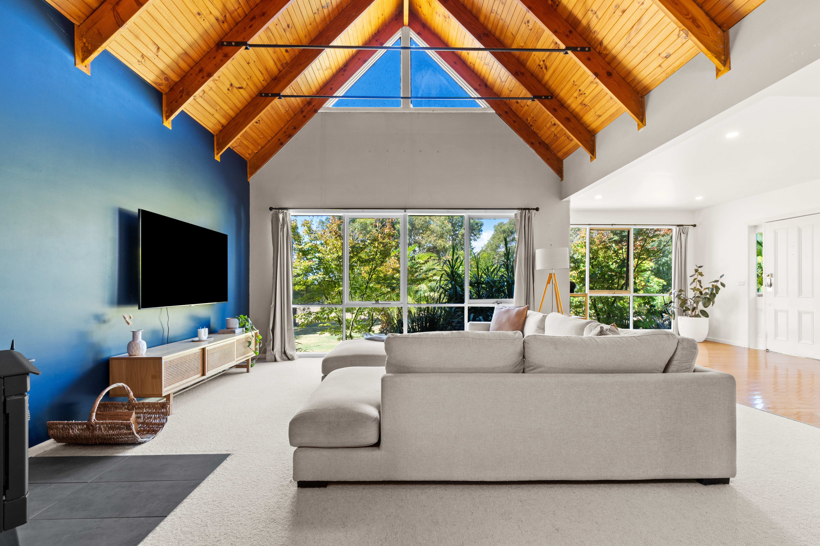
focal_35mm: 15
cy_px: 273
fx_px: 342
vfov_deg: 77.3
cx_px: 410
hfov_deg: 100.4
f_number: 8
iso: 200
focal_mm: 10
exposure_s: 1/2
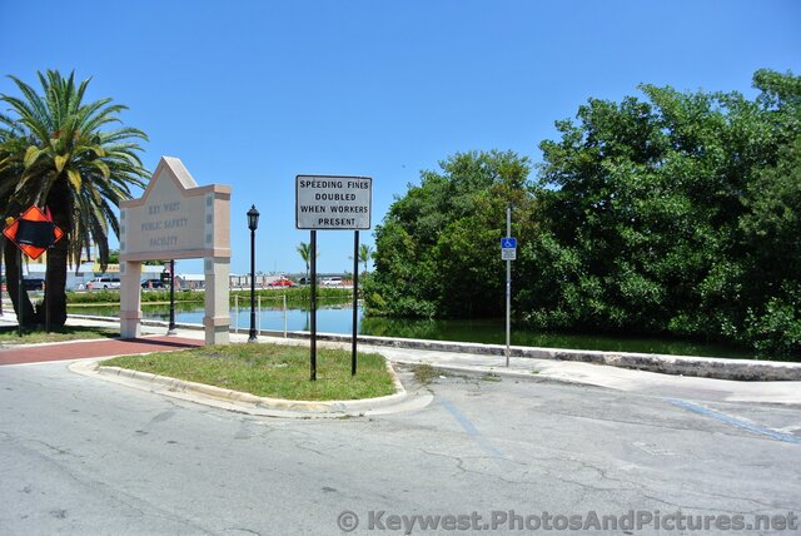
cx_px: 400
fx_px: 601
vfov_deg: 48.0
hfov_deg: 67.3
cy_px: 268
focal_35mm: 27
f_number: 4.5
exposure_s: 1/640
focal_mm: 10
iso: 100
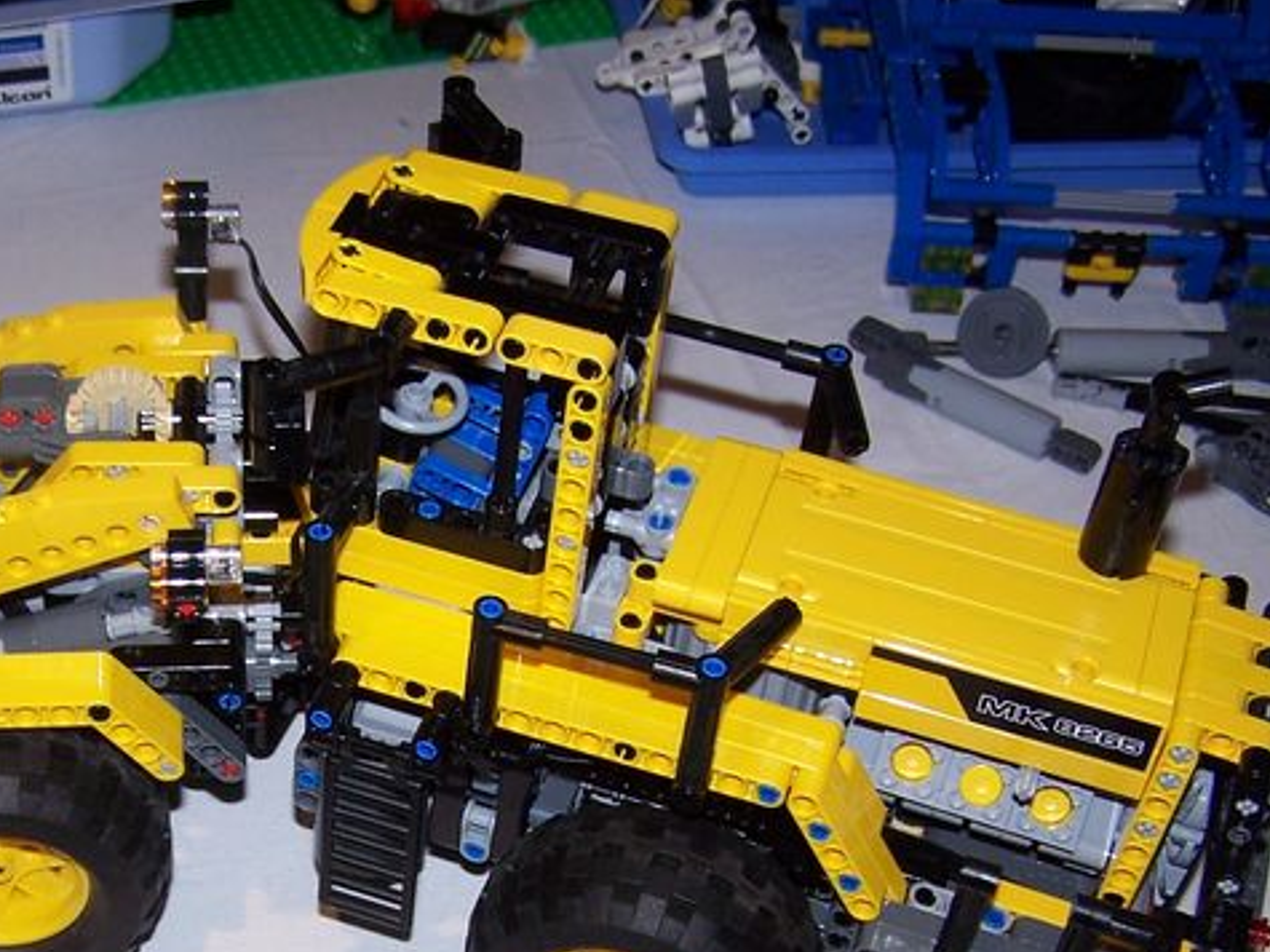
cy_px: 797
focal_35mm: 64
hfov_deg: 29.8
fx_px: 2347
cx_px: 332
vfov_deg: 22.5
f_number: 2.8
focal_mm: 6.3
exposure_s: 1/60
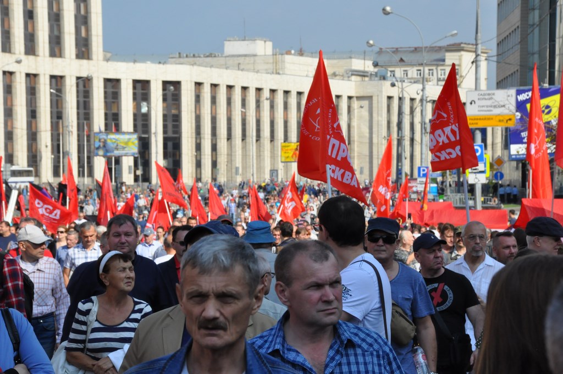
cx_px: 282
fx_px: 2109
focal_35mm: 135
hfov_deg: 15.2
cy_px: 187
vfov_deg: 10.1
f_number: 14
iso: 1000
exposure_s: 1/800
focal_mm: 90
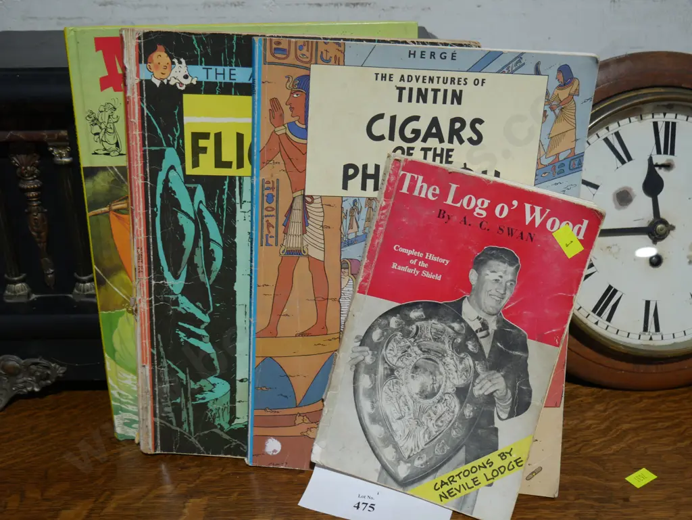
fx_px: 800
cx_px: 346
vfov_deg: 36.0
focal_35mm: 40
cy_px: 260
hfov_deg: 46.8
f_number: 4.4
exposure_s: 1/60
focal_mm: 20
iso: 320
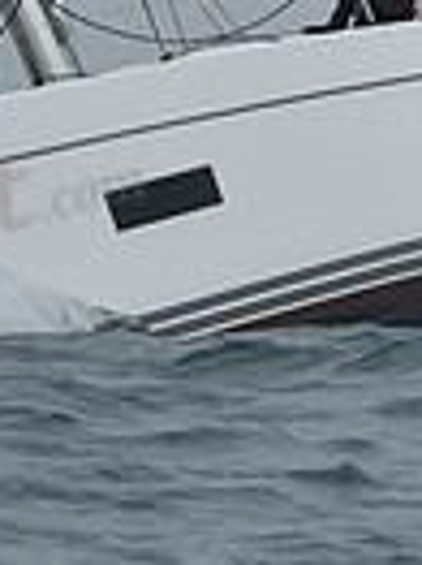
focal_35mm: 596
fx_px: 9704
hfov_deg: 2.5
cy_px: -41
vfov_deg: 3.3
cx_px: 370
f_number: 8
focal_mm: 140
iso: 250
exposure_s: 1/800
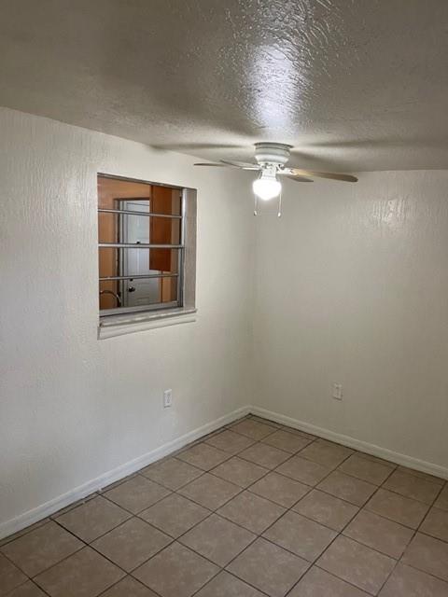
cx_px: 224
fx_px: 449
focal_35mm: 26
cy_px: 298
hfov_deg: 53.1
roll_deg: -2.0
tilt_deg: -9.5
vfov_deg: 67.3
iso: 160
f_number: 1.6
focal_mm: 5.1
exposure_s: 1/60
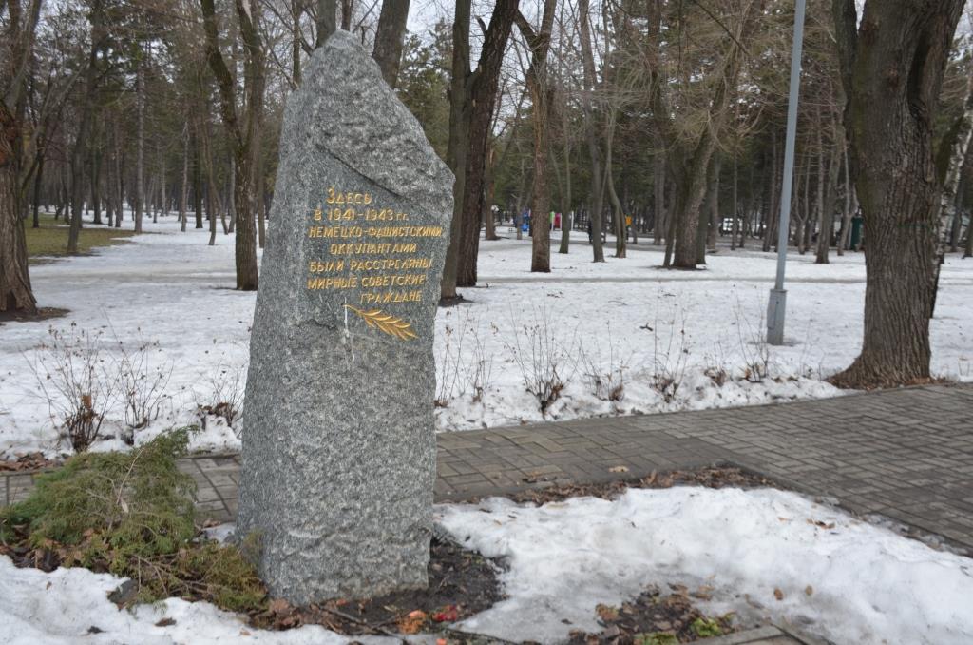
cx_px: 486
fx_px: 971
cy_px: 322
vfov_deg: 36.7
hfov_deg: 53.2
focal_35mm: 36
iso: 200
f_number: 8
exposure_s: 1/250
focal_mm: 24
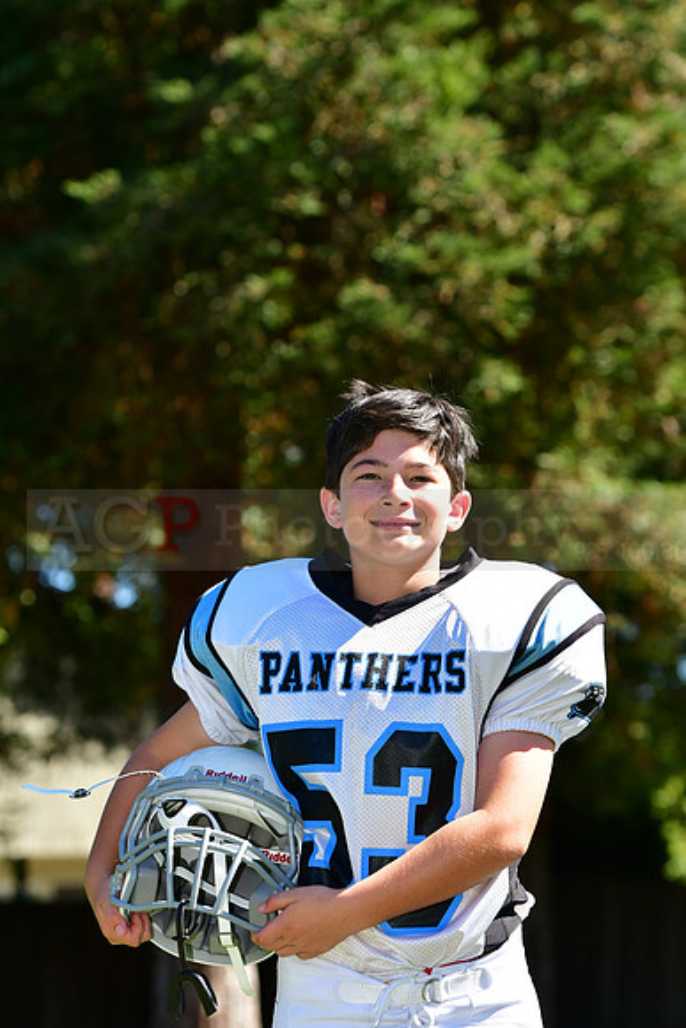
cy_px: 514
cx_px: 343
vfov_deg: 12.4
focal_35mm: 165
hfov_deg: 8.3
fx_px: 4713
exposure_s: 1/1600
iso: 400
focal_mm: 110
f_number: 4.5
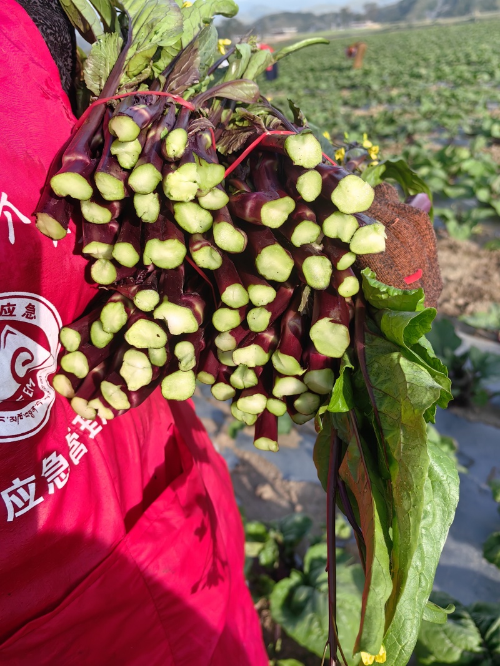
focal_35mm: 27
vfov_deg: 65.3
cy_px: 333
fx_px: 520
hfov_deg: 51.3
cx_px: 250
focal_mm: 5.75
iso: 50
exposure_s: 1/1623
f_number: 2
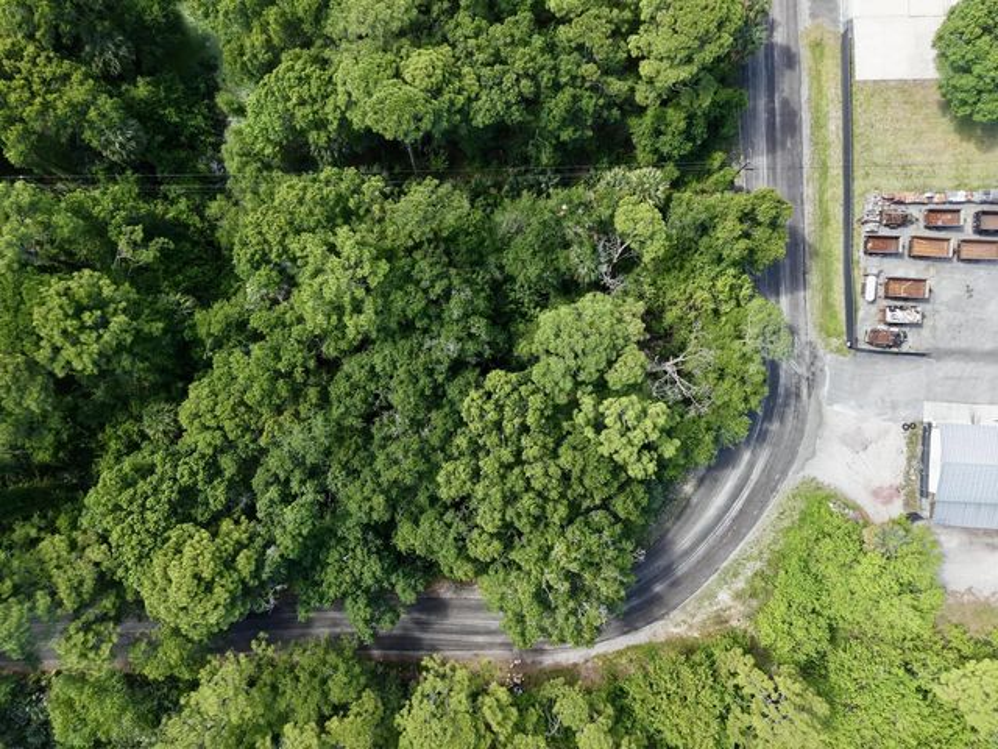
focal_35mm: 24
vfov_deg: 56.8
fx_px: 692
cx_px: 499
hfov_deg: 71.6
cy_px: 374
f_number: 1.8
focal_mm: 8.67
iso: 190
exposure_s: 1/160
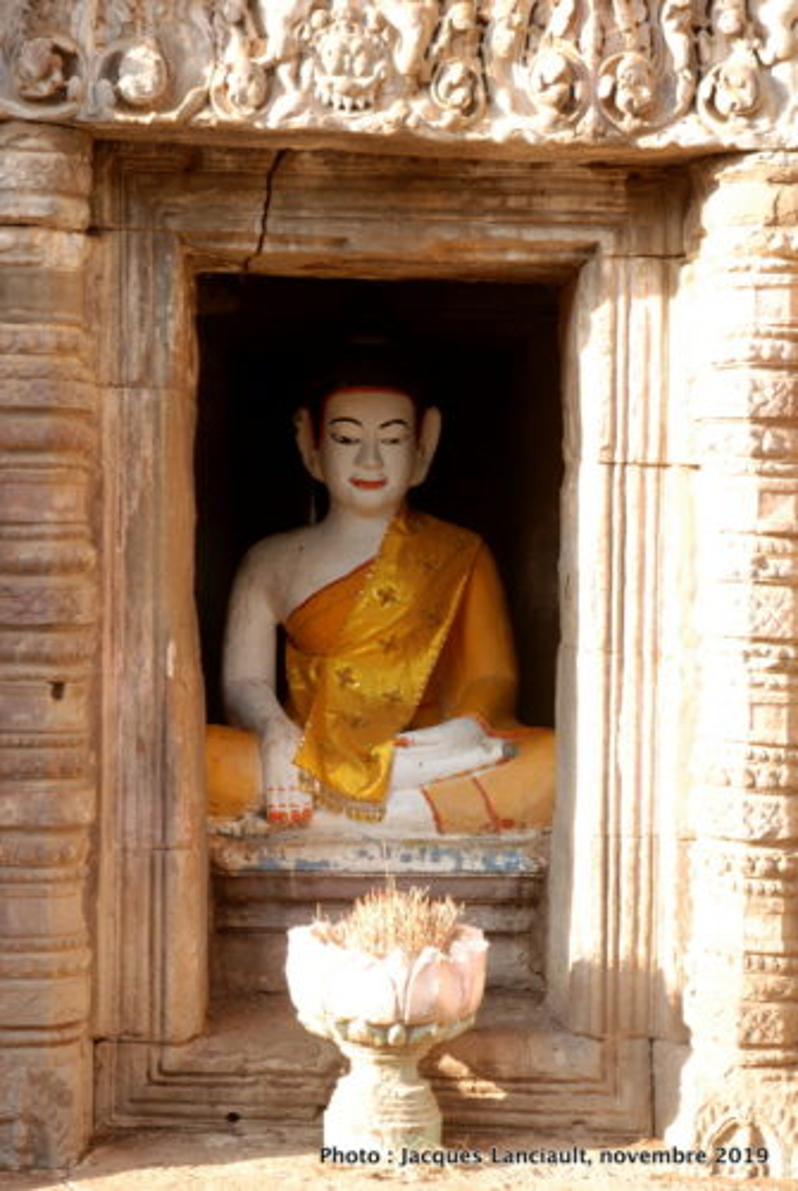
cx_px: 399
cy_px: 596
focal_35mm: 69
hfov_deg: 19.8
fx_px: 2286
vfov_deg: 29.2
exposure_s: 1/30
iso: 100
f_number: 4.5
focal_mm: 46
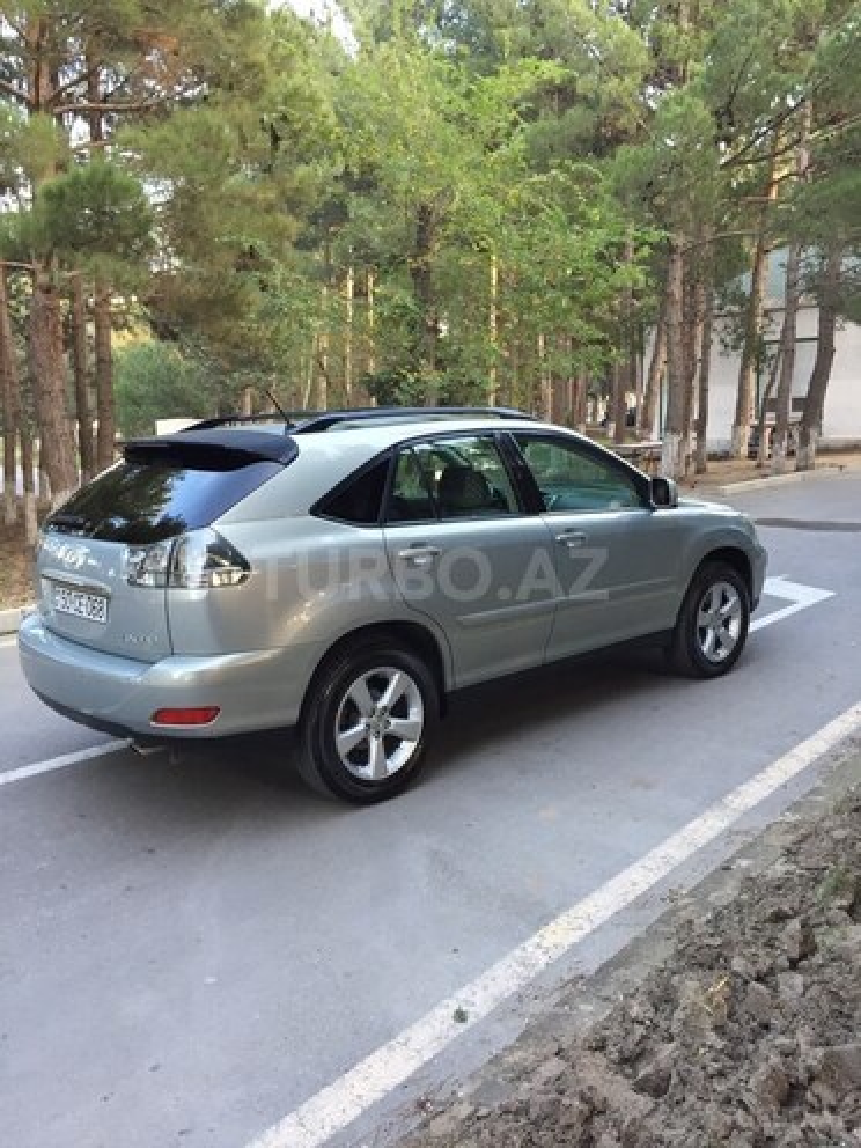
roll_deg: +1.5
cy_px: 574
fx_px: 962
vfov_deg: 61.7
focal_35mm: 29
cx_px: 430
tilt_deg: -8.9
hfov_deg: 48.2
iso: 40
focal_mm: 4.15
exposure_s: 1/33
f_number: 2.2
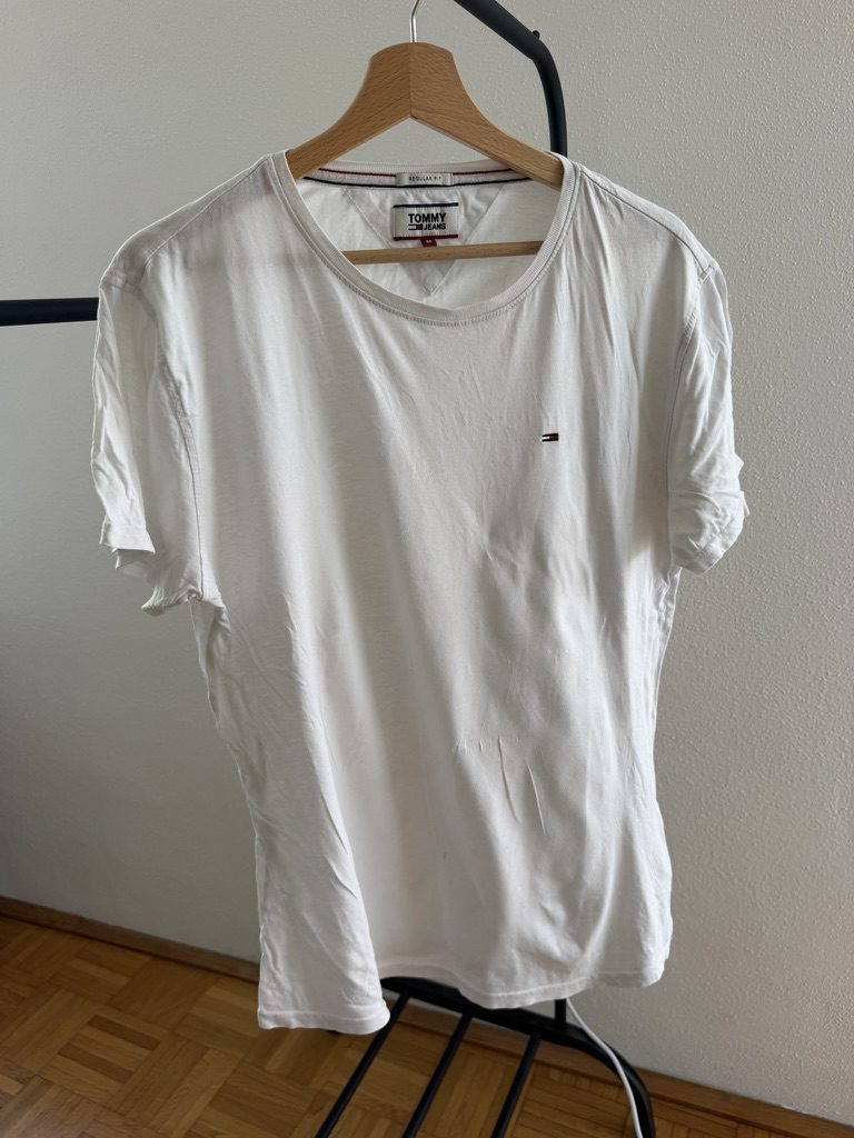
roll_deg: +3.9
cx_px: 427
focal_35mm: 24
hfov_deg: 56.8
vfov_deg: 71.6
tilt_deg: -19.4
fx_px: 789
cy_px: 569
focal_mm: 6.76
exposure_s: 1/121
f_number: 1.78
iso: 64
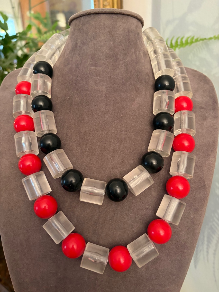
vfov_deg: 67.3
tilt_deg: -29.7
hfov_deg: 53.1
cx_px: 110
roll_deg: +3.3
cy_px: 146
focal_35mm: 26
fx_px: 219
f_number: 1.6
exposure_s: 1/50
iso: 320
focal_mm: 5.96
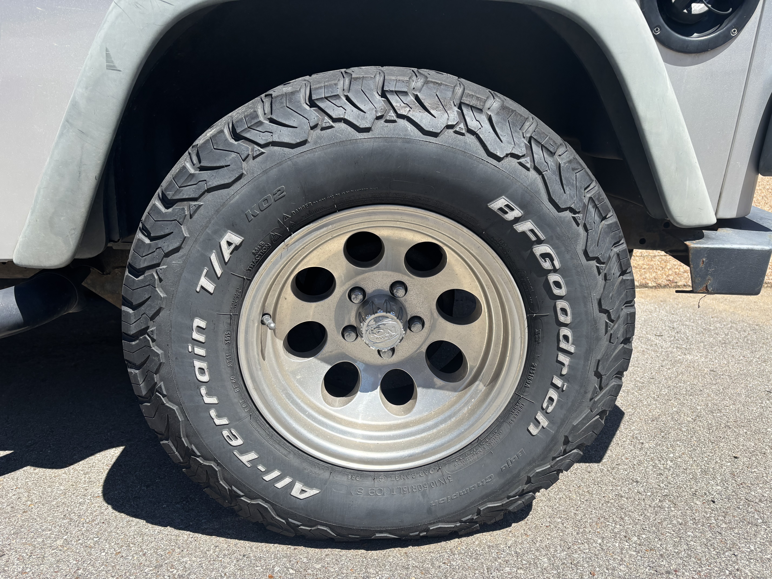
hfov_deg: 67.3
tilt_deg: -15.6
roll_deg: -0.9
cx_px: 386
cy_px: 290
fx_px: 580
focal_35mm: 26
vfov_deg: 53.1
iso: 50
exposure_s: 1/1912
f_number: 1.6
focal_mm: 5.96
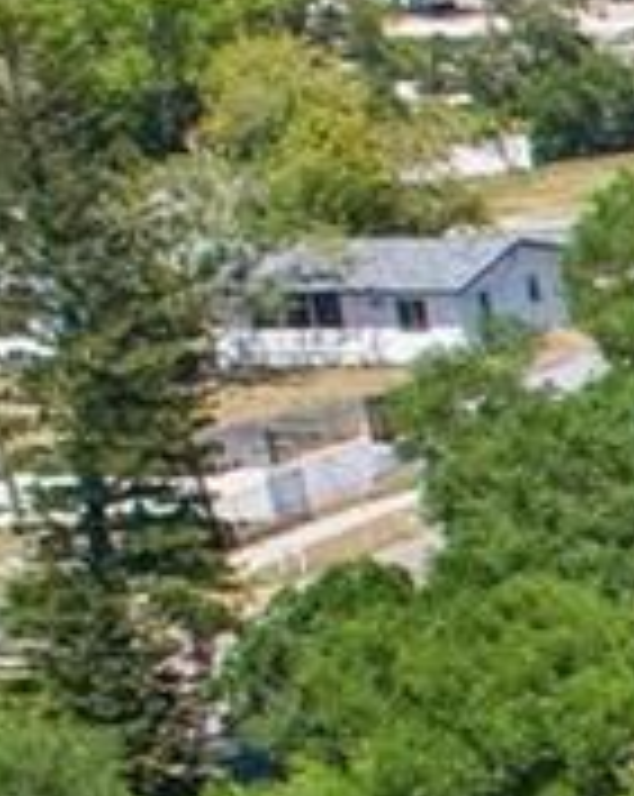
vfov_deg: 9.9
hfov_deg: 6.0
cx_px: 3004
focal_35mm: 187
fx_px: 4397
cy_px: 1291
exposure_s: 1/1600
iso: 400
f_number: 2.8
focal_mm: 8.4
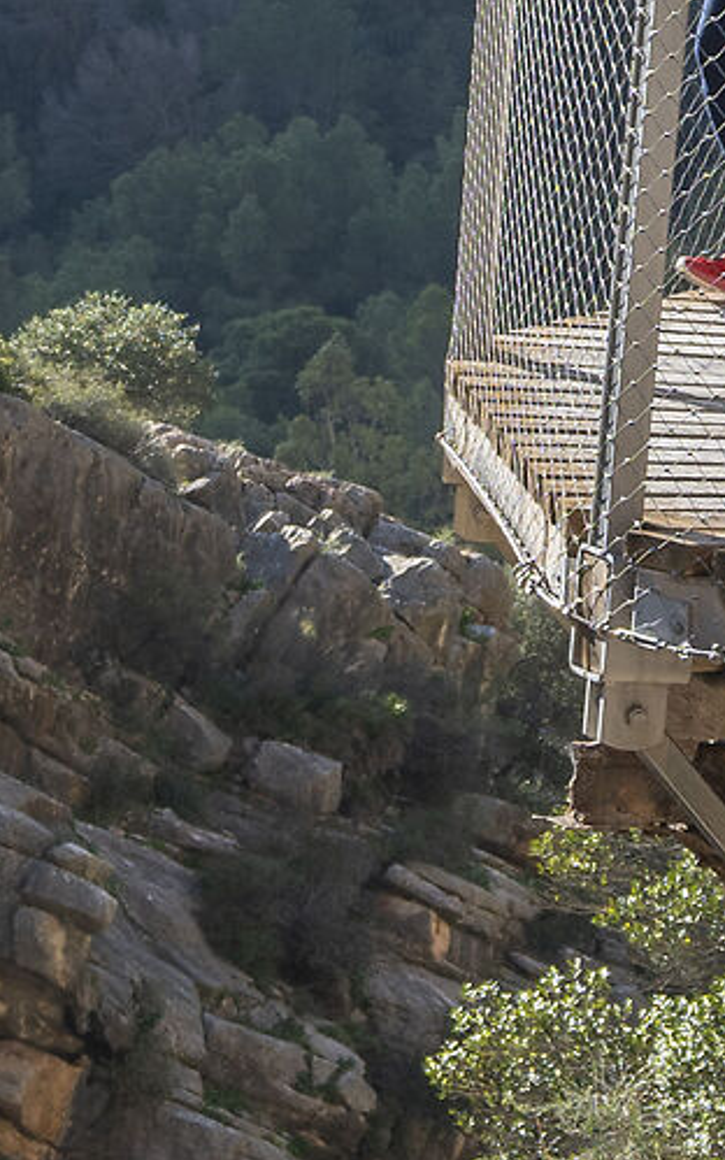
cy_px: 123
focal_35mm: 206
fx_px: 6511
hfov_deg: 6.4
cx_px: 425
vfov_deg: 10.1
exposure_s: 1/250
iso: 100
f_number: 5.6
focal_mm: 28
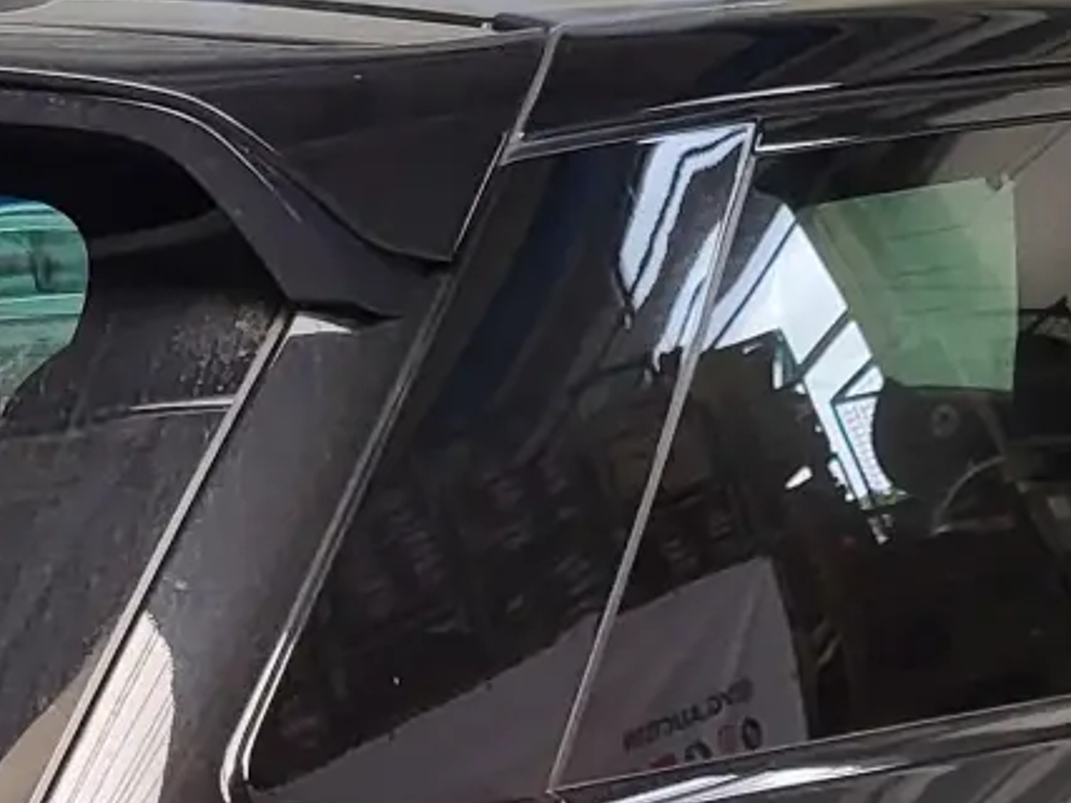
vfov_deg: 12.2
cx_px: 394
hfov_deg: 16.8
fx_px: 3619
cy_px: 1107
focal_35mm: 117
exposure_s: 1/100
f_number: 1.8
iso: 200
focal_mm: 5.4
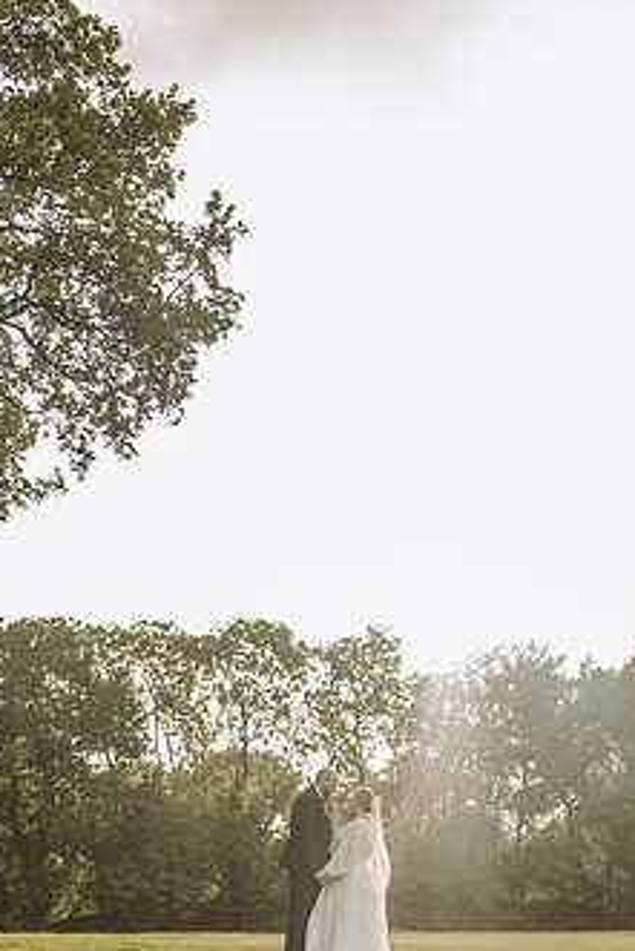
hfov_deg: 18.2
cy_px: 586
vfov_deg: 27.3
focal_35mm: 74
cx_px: 525
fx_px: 1956
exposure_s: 1/1250
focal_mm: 35
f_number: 2
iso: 125
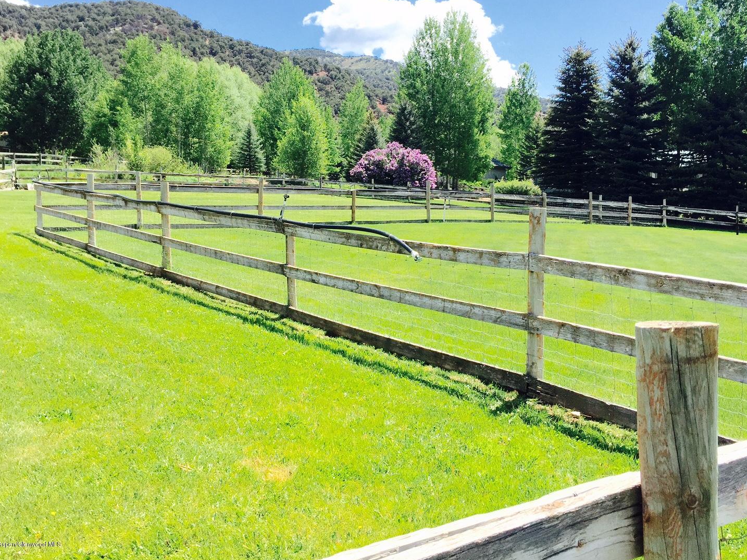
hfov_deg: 55.3
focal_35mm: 33
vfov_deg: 42.9
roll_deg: -0.2
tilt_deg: -2.1
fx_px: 712
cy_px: 247
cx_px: 367
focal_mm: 4.15
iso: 32
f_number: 2.2
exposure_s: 1/1582
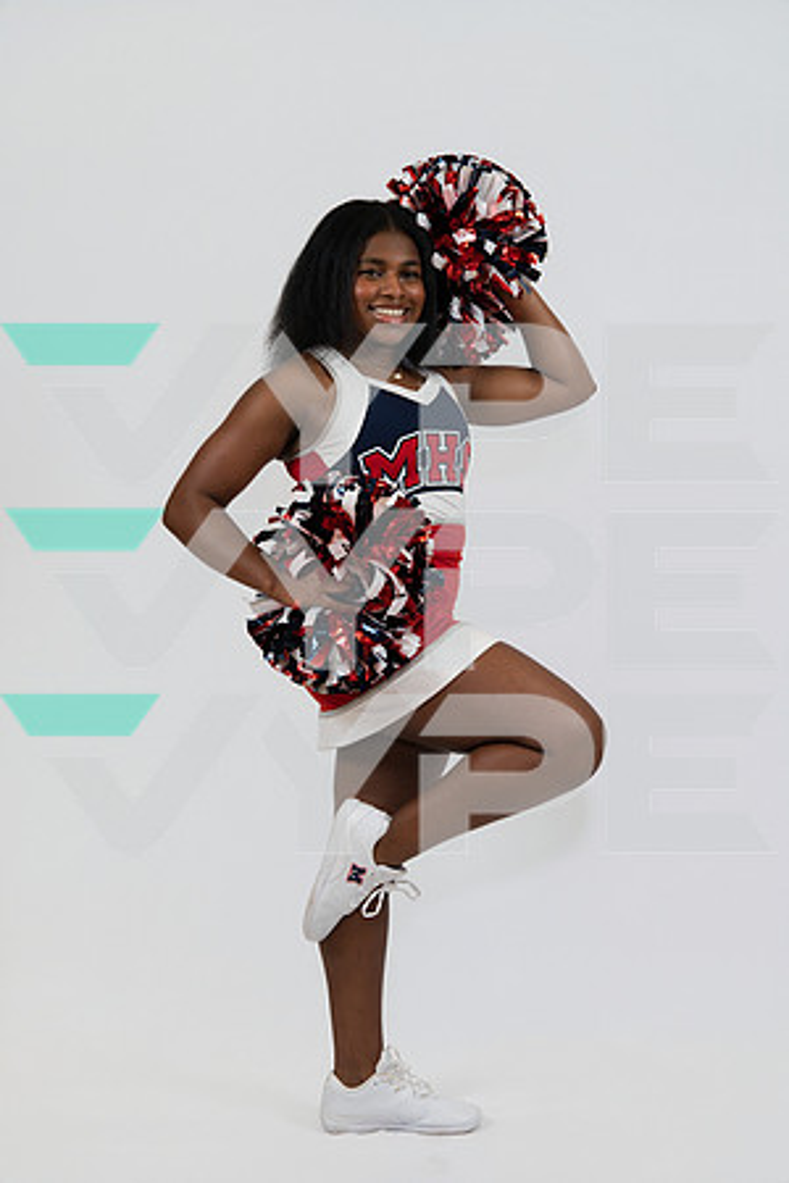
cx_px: 394
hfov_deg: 25.8
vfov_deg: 38.0
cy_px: 592
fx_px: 1719
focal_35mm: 52
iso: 400
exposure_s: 1/125
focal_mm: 52.3
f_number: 4
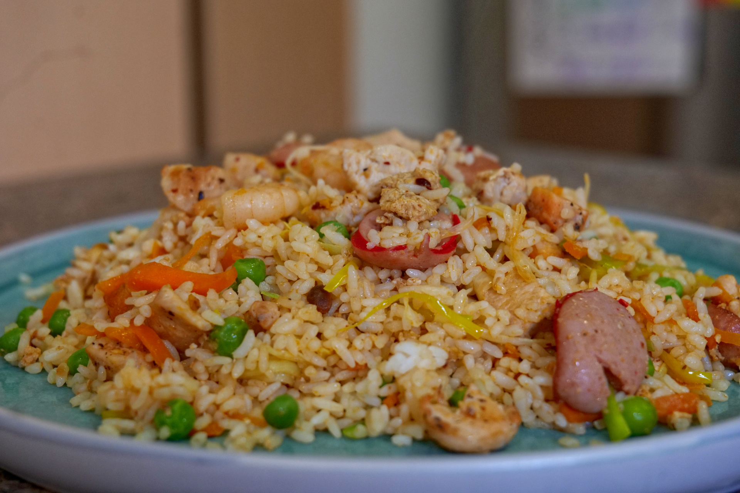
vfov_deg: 22.6
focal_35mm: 60
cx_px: 370
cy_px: 246
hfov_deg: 33.4
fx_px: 1233
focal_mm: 60
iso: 4000
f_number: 7.1
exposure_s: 1/80
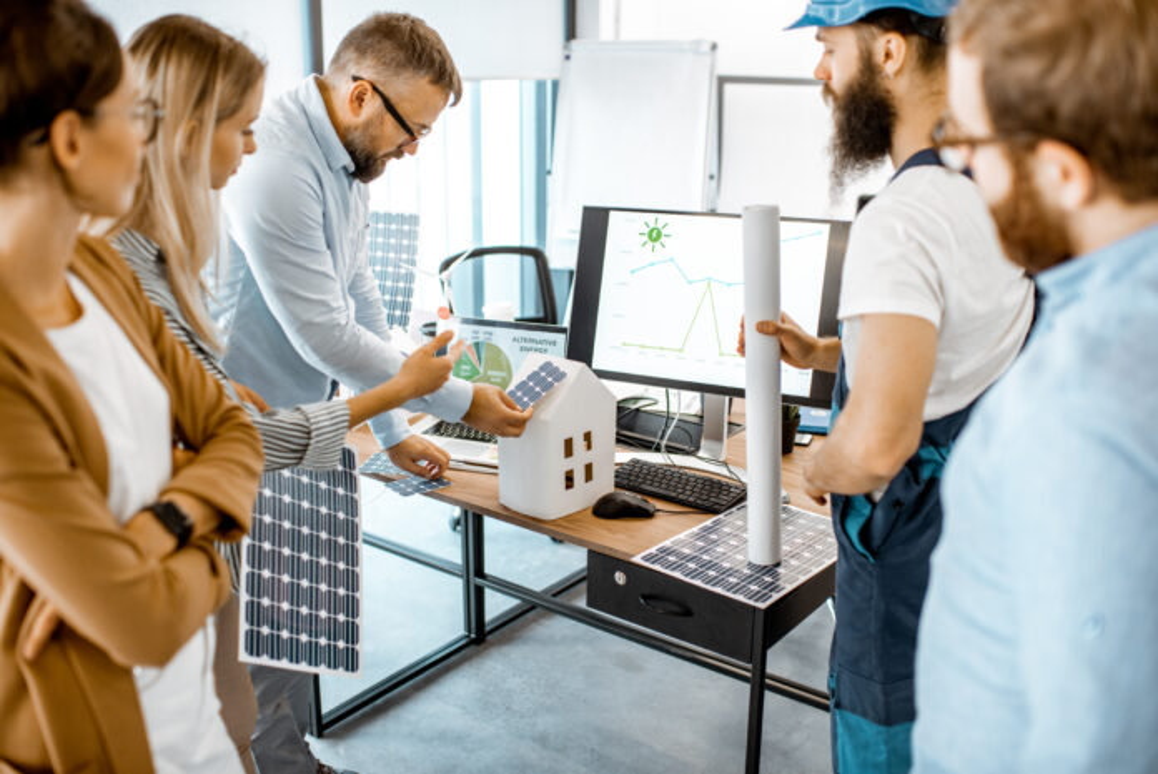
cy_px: 387
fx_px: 1126
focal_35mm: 35
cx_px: 579
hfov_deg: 54.4
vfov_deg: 37.9
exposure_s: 1/250
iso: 640
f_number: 2.2
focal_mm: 35
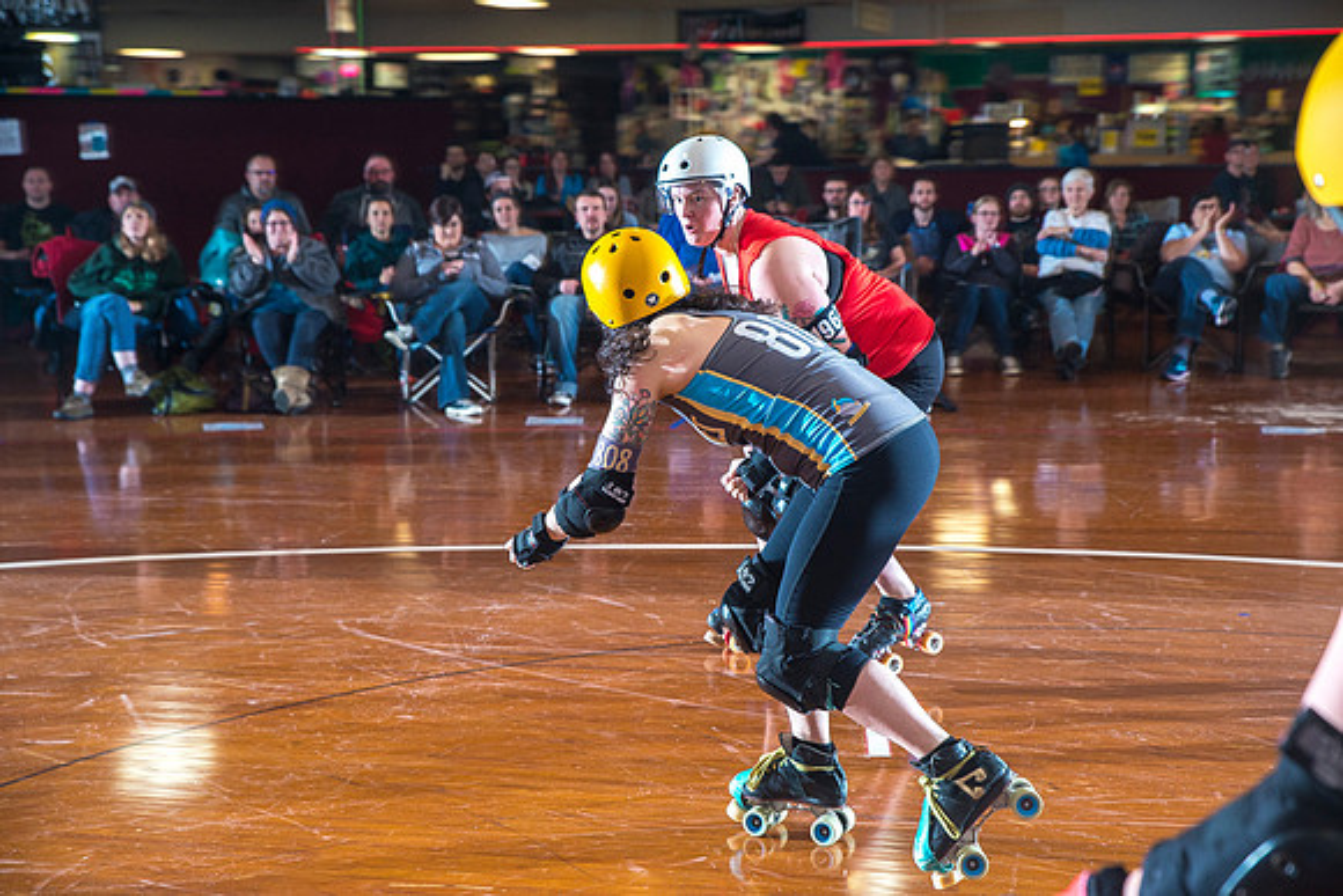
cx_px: 672
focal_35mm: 58
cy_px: 448
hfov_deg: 34.5
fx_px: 2164
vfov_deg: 23.4
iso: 800
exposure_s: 1/160
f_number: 5.6
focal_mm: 58
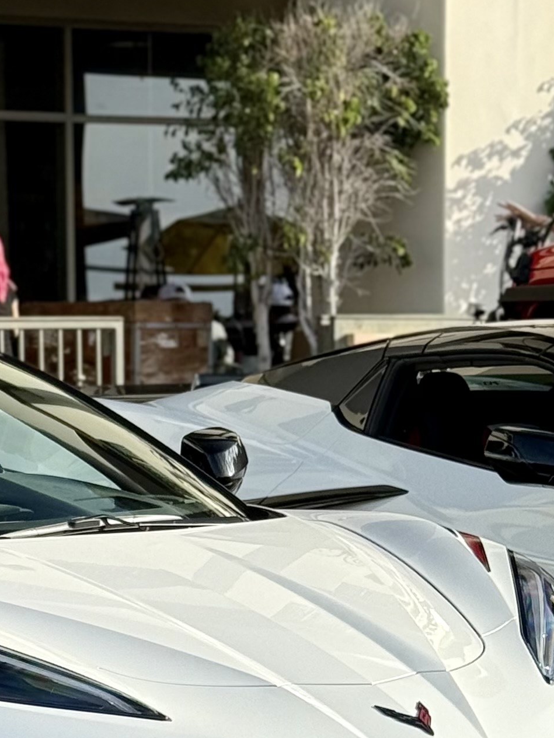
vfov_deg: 12.8
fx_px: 3264
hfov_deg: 9.5
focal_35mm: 153
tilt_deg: -4.1
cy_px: 604
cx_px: -138
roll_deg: +0.7
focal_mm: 6.76
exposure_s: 1/1543
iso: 64
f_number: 1.78
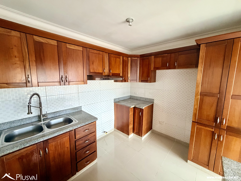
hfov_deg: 102.1
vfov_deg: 85.7
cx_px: 120
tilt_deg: -7.4
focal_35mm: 14
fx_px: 97
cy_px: 90
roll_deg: +0.0
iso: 500
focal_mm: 2.22
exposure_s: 1/60
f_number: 2.2
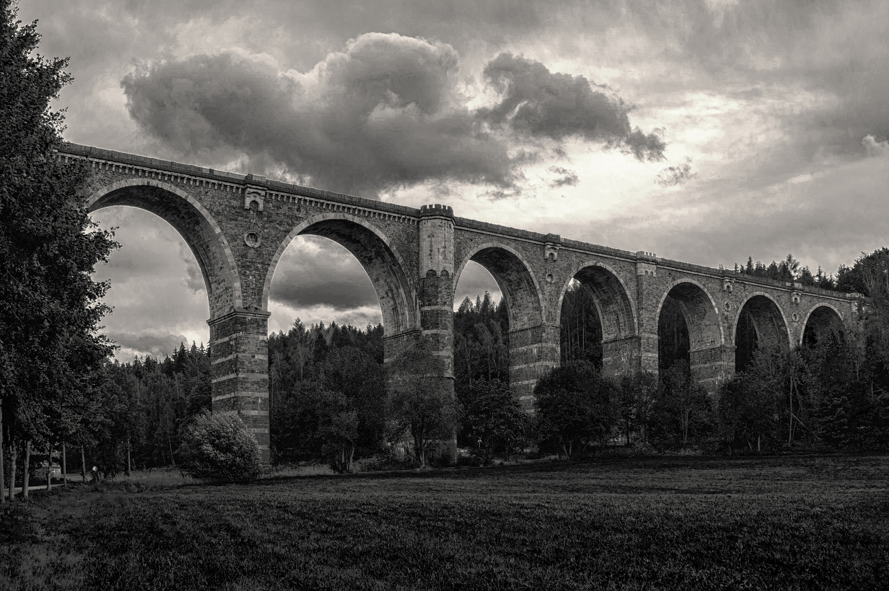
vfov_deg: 45.6
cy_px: 296
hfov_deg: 64.6
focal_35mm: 28
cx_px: 444
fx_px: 703
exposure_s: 1/250
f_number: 6.3
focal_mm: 19
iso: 100
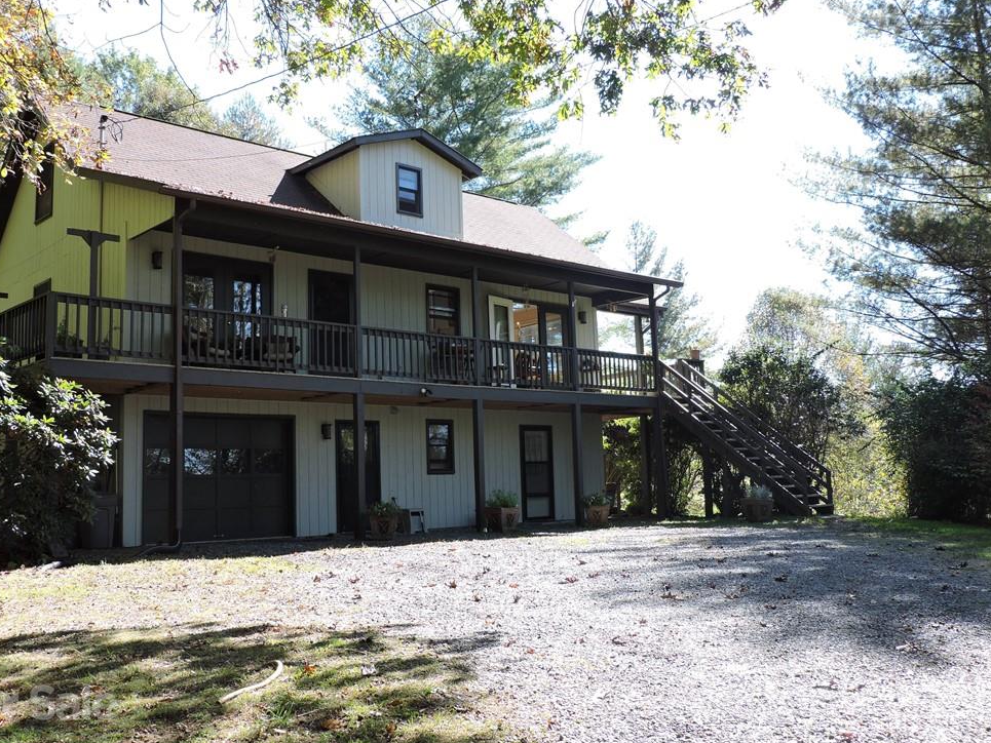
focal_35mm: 35
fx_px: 1002
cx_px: 468
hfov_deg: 52.6
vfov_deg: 40.7
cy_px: 358
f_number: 3.2
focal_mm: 5.9
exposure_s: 1/200
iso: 100
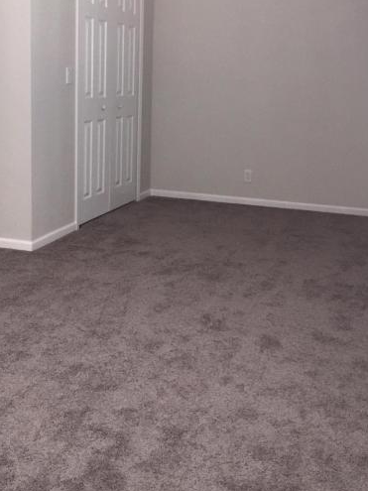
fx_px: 638
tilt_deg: -6.4
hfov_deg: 32.2
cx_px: 172
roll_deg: -1.9
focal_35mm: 45
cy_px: 171
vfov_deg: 41.6
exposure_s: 1/30
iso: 125
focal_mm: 4.15
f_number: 2.2
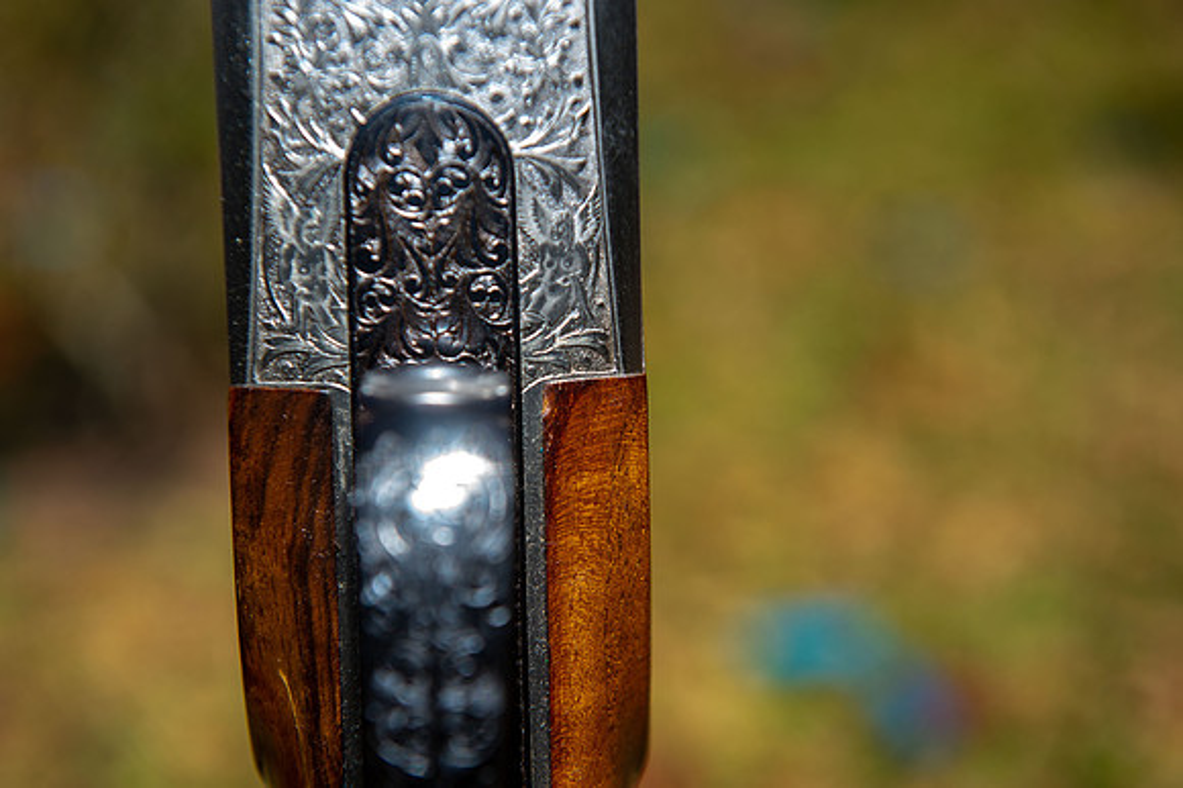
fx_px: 2299
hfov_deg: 28.9
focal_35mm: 70
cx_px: 592
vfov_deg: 19.4
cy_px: 394
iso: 50
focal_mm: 70
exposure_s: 1/250
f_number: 5.6
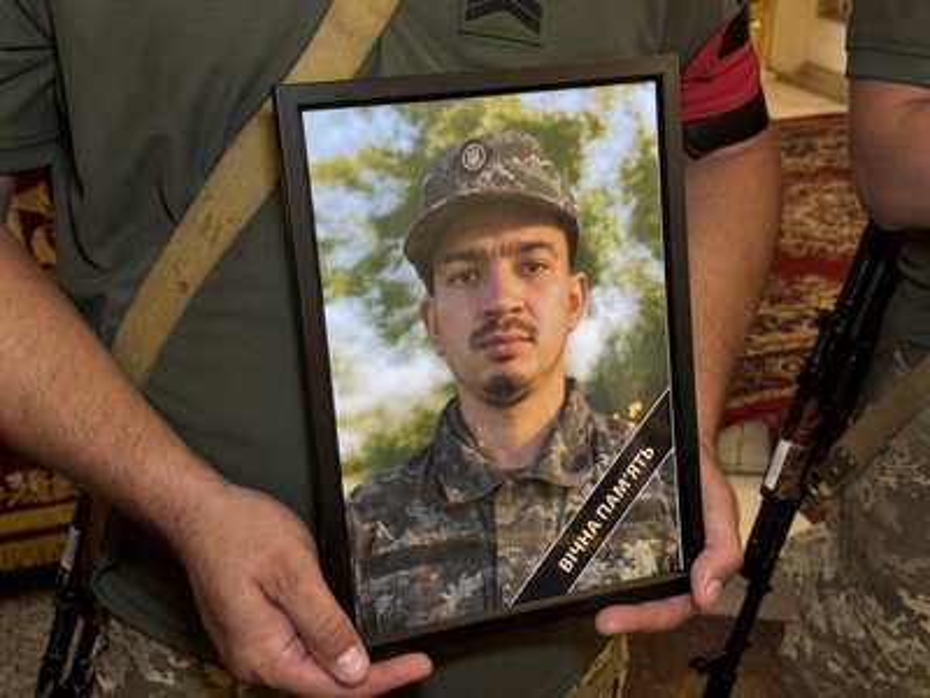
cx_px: 465
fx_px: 1290
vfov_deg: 30.3
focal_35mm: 48
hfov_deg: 39.7
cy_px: 349
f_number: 1.78
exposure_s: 1/40
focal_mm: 6.76
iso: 320
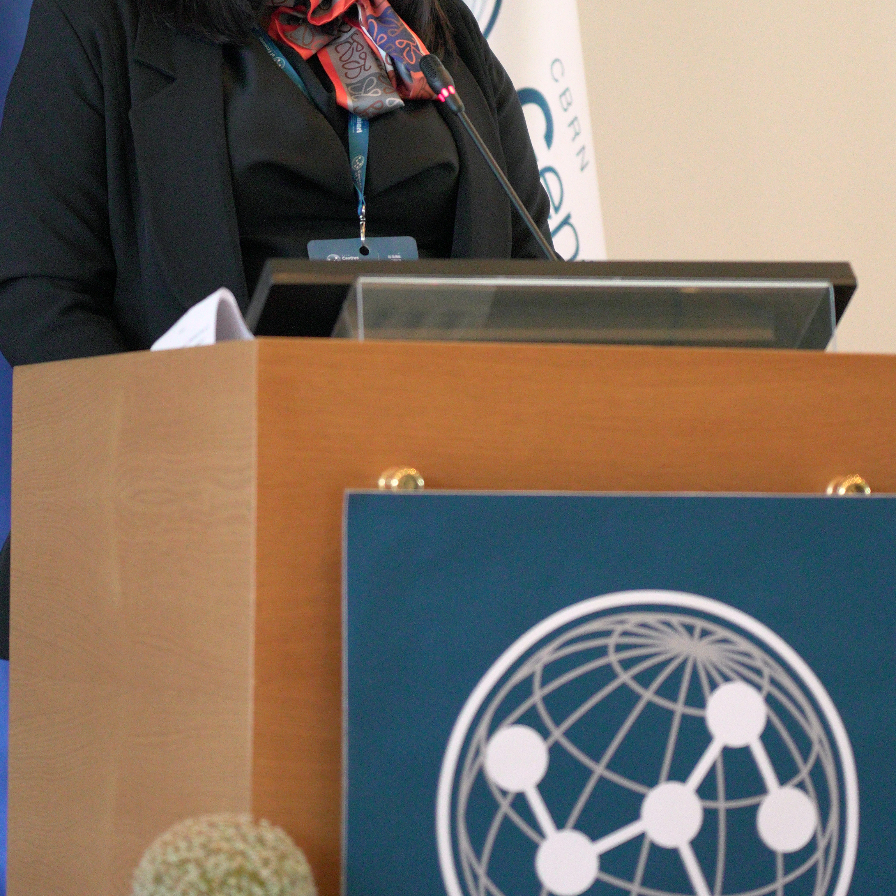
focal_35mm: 174
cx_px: 390
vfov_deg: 10.0
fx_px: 5095
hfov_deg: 10.0
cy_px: 140
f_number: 4
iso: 5000
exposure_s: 1/500
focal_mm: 105
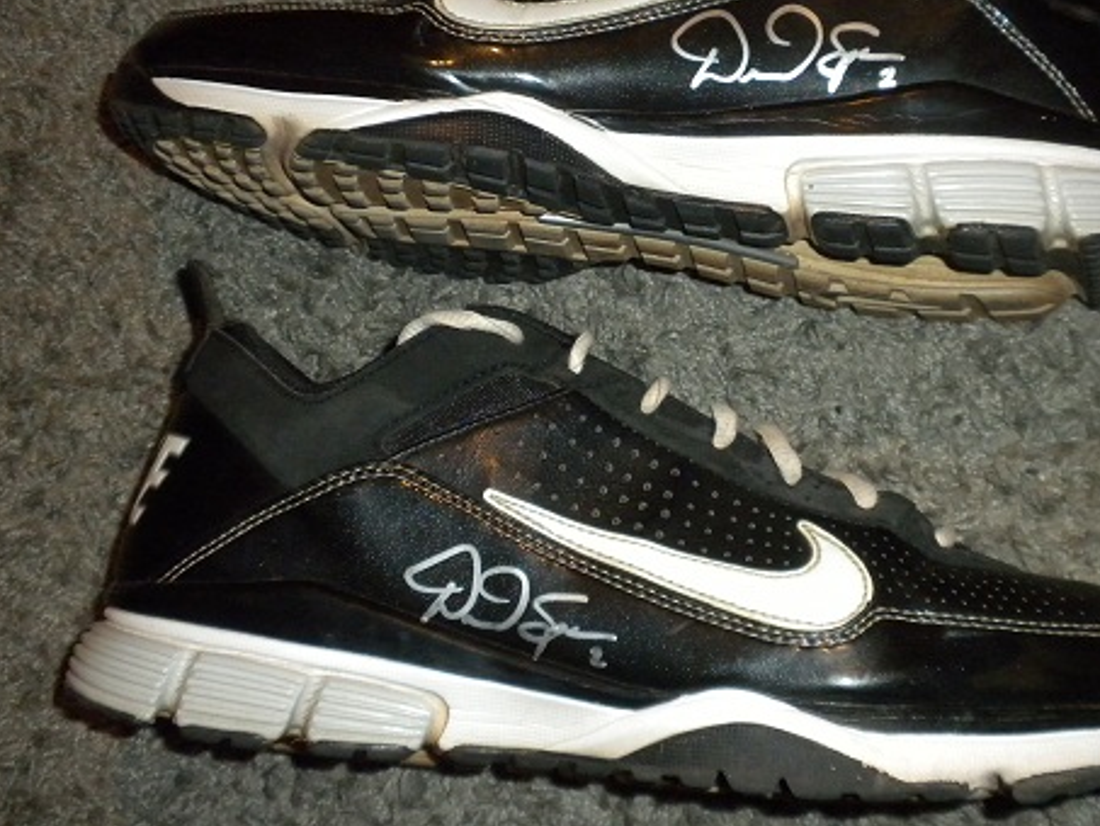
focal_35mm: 49
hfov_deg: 38.8
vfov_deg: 29.6
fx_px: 1557
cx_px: 624
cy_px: 343
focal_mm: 6.6
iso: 400
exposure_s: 1/30
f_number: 3.5
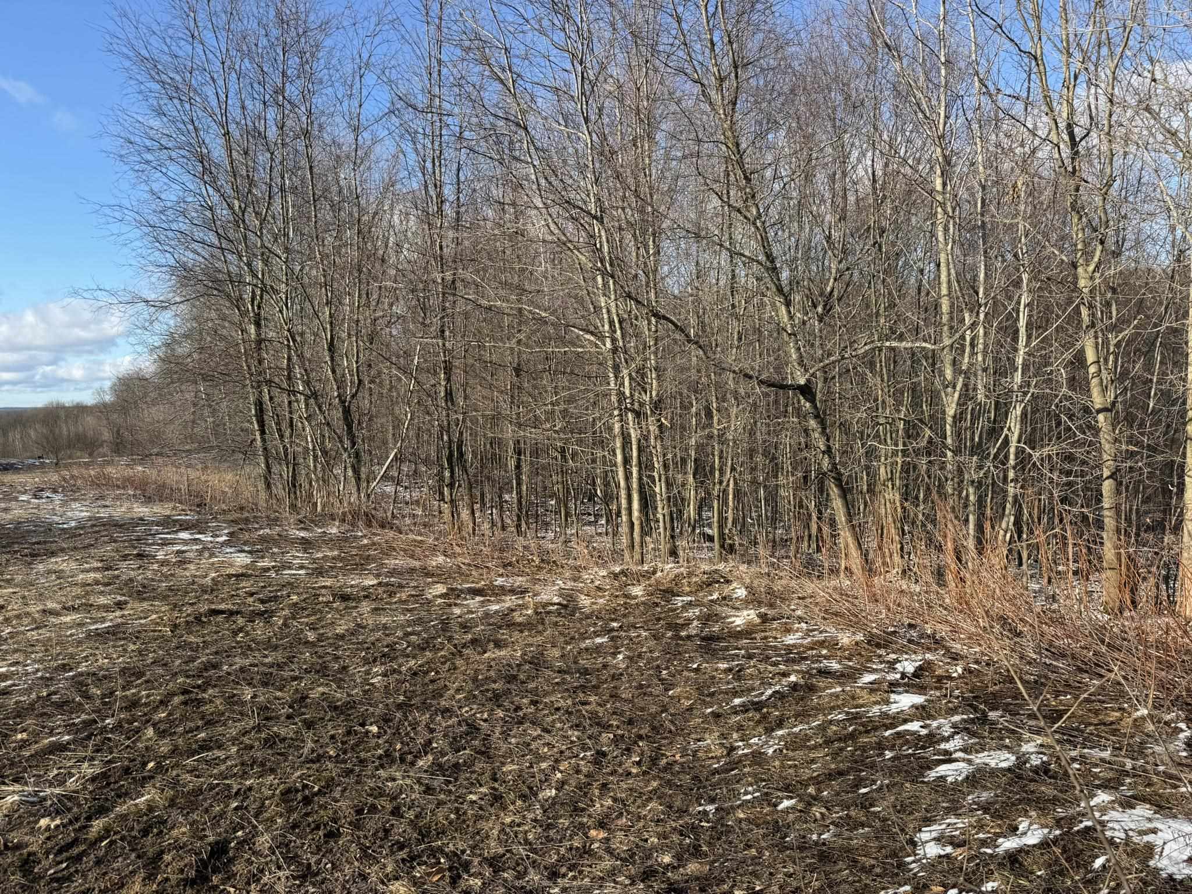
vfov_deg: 56.8
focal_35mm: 24
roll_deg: +2.3
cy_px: 447
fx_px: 826
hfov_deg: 71.6
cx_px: 596
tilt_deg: -2.8
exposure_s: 1/2252
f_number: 1.78
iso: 80
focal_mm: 6.76
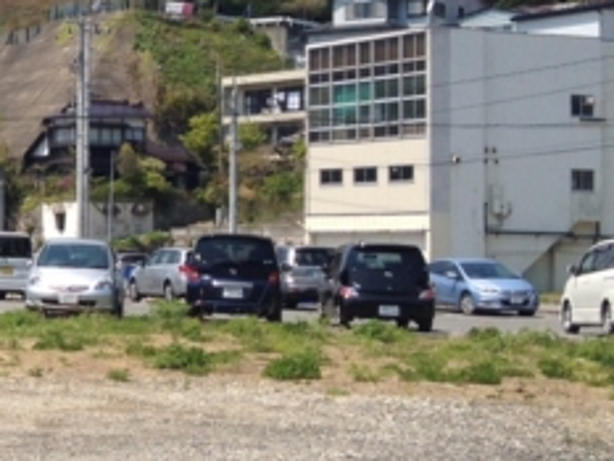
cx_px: -295
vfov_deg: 12.3
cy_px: 171
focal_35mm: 120
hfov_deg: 15.2
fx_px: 2130
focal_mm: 4.28
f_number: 2.4
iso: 50
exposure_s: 1/1905
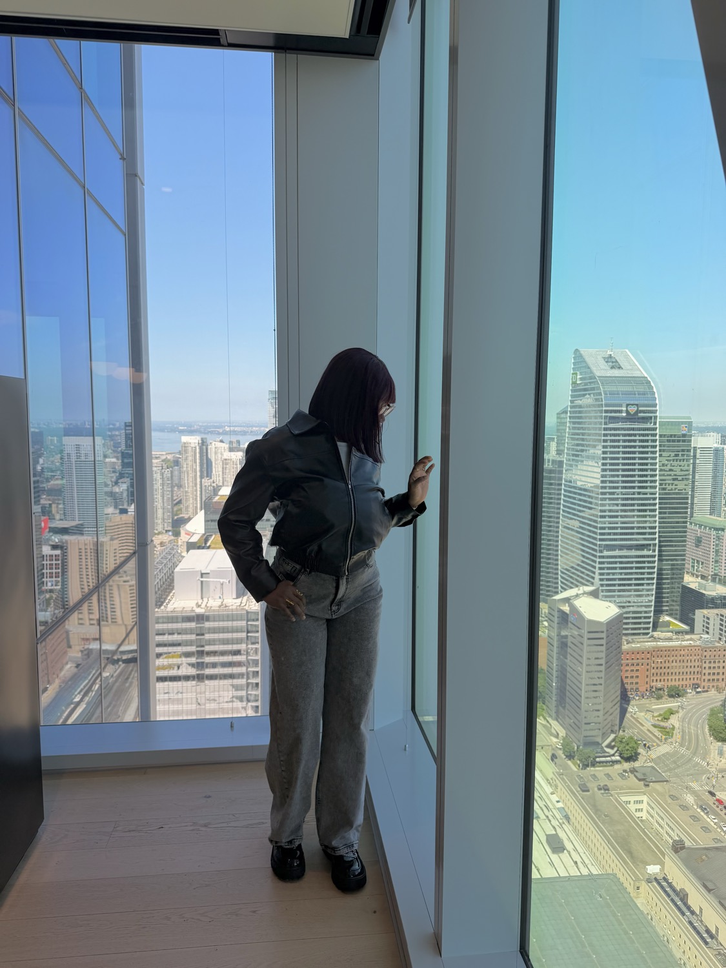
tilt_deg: -5.4
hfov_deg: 56.8
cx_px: 363
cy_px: 484
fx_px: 671
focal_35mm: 24
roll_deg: -0.3
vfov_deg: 71.6
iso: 80
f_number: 1.78
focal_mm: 6.76
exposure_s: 1/831
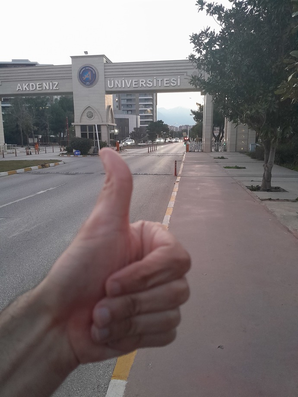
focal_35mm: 26
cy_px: 198
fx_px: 298
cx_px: 149
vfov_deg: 67.3
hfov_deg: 53.1
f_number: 1.8
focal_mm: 3.98
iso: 400
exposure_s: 1/50
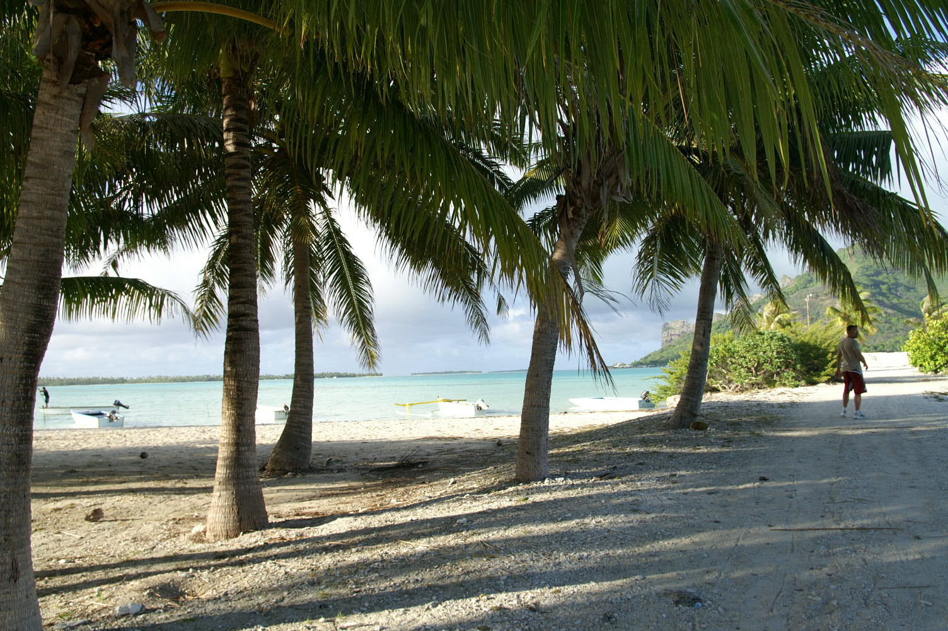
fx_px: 671
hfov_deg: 70.5
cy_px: 316
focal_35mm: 26
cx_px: 474
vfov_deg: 50.3
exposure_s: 1/200
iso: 100
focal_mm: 17
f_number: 7.1
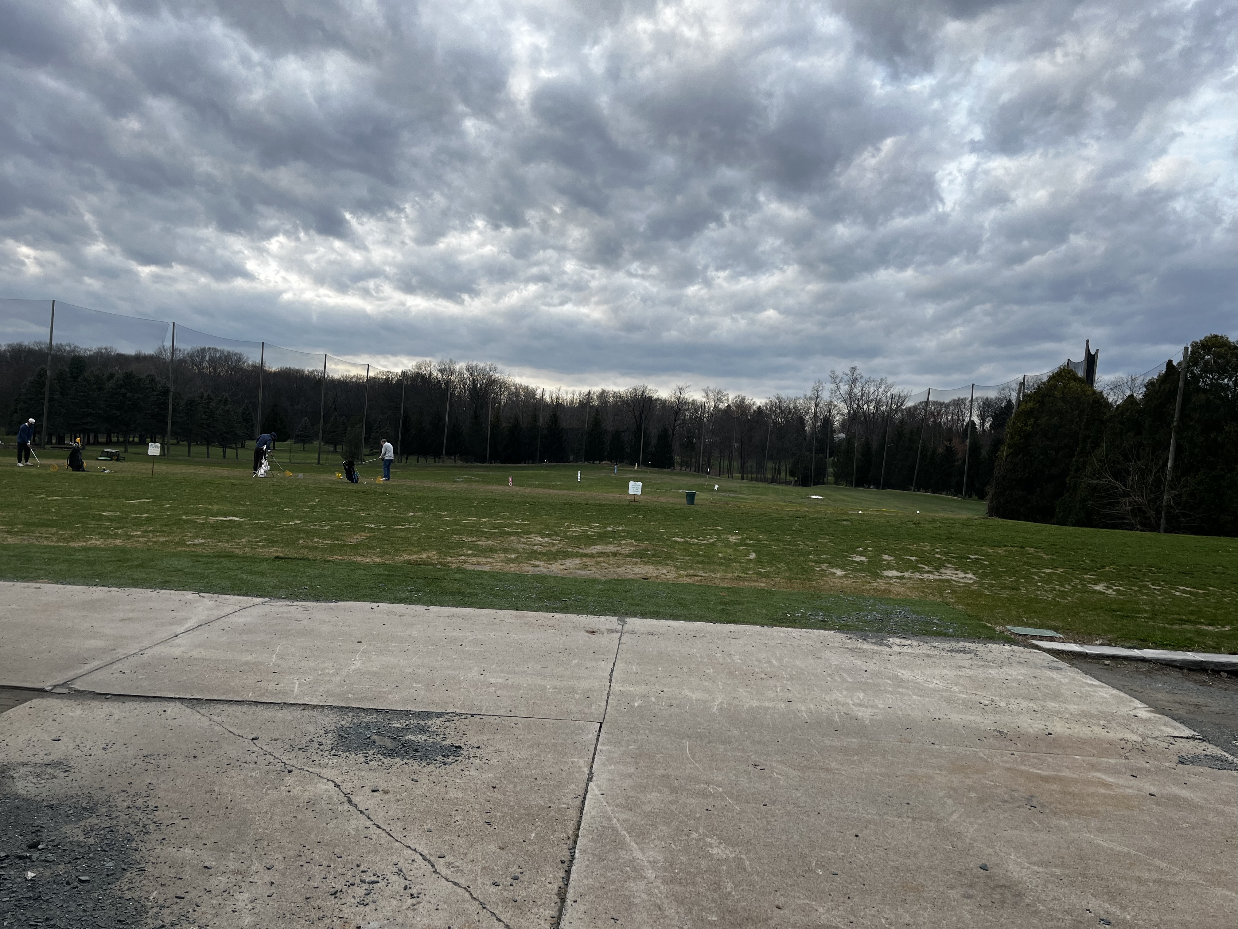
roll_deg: -2.8
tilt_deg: -2.4
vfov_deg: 53.1
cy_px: 464
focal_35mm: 26
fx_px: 930
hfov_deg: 67.3
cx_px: 619
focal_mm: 5.1
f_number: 1.6
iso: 50
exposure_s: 1/983
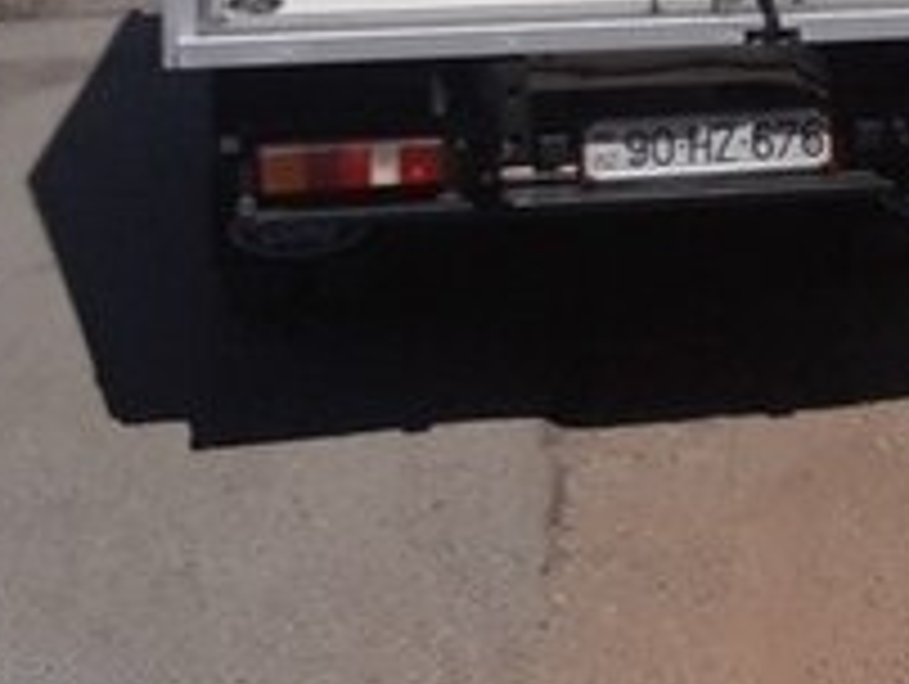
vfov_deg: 18.3
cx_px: 626
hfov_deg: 25.8
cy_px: -218
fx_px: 1972
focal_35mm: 75
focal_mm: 2
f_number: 1.9
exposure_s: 1/4762
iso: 50
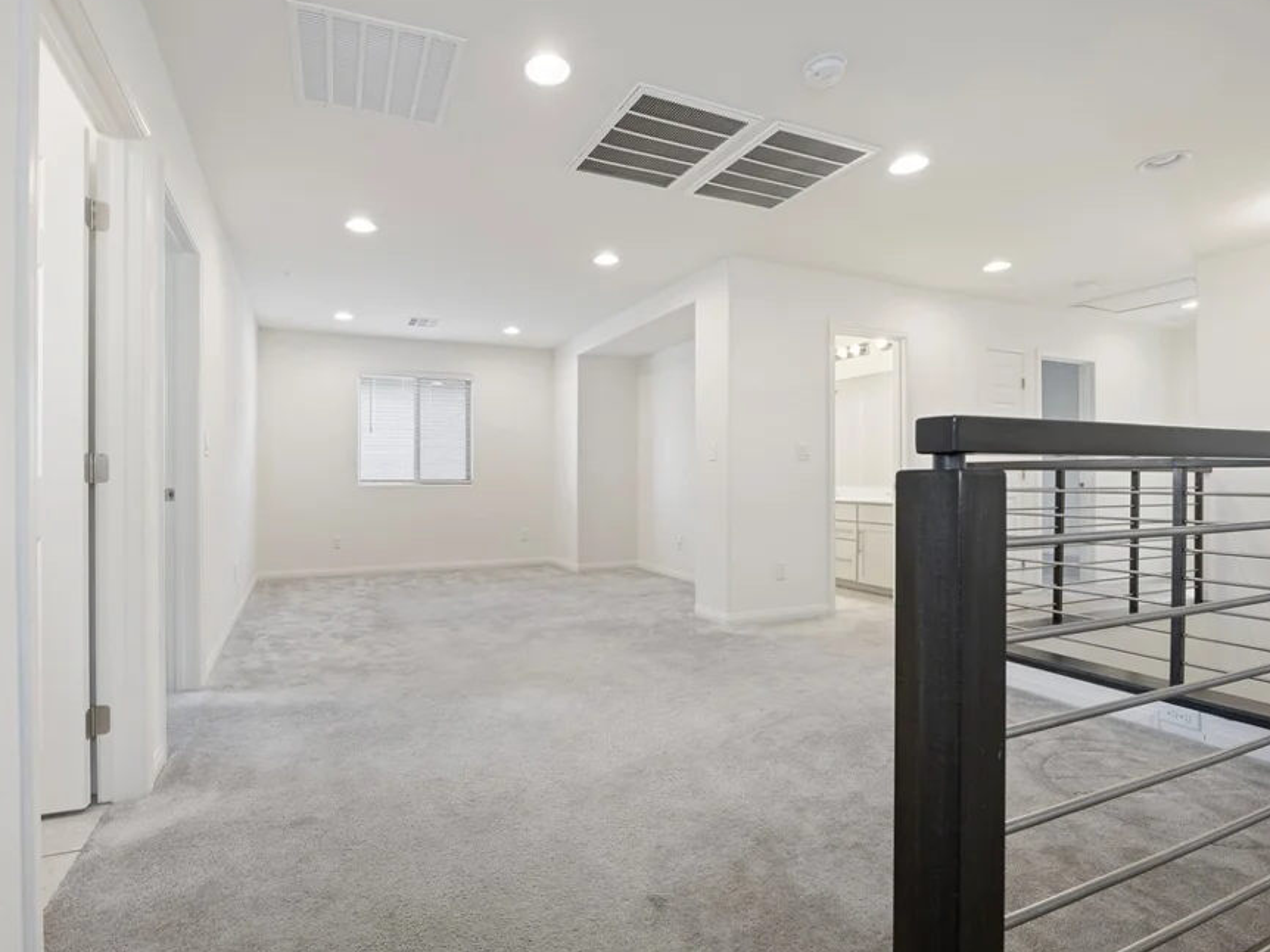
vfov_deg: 78.0
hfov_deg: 94.0
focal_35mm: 16
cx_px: 552
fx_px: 587
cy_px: 493
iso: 100
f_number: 9
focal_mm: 14
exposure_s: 1/1.25
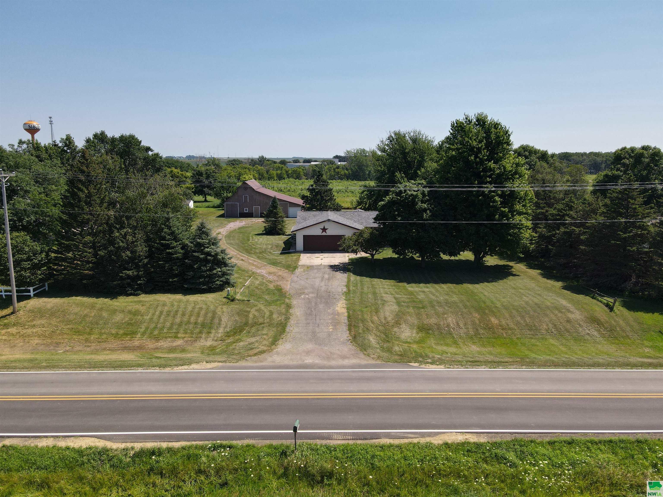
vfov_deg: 56.8
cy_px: 248
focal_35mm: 24
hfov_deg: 71.6
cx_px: 332
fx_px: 460
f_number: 2.8
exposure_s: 1/800
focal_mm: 4.5
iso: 100
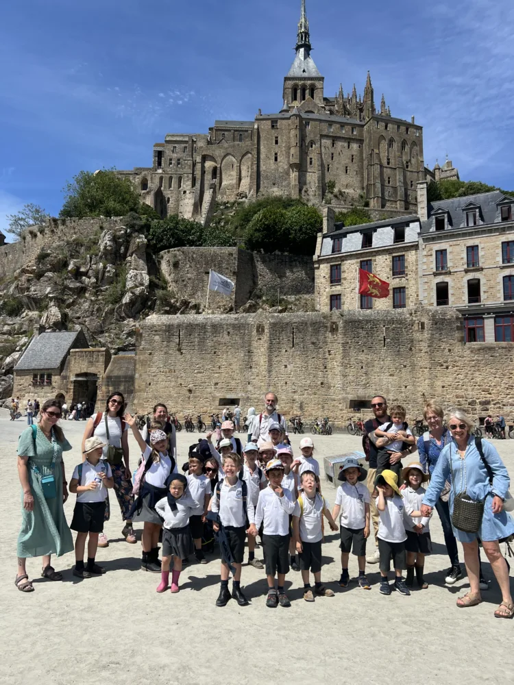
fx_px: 515
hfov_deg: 53.1
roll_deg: +0.2
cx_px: 257
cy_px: 342
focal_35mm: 26
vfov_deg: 67.3
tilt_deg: +9.9
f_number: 1.5
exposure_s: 1/5587
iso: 50
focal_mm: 5.7
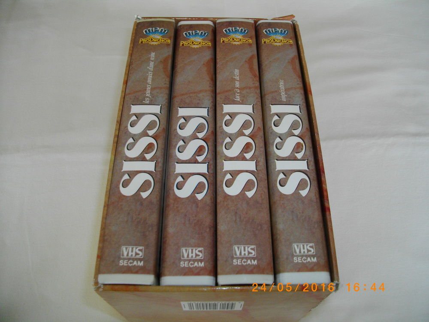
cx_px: 214
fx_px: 397
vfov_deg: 44.2
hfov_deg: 56.8
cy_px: 161
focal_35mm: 32
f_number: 2.9
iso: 160
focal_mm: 5.7
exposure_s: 1/125
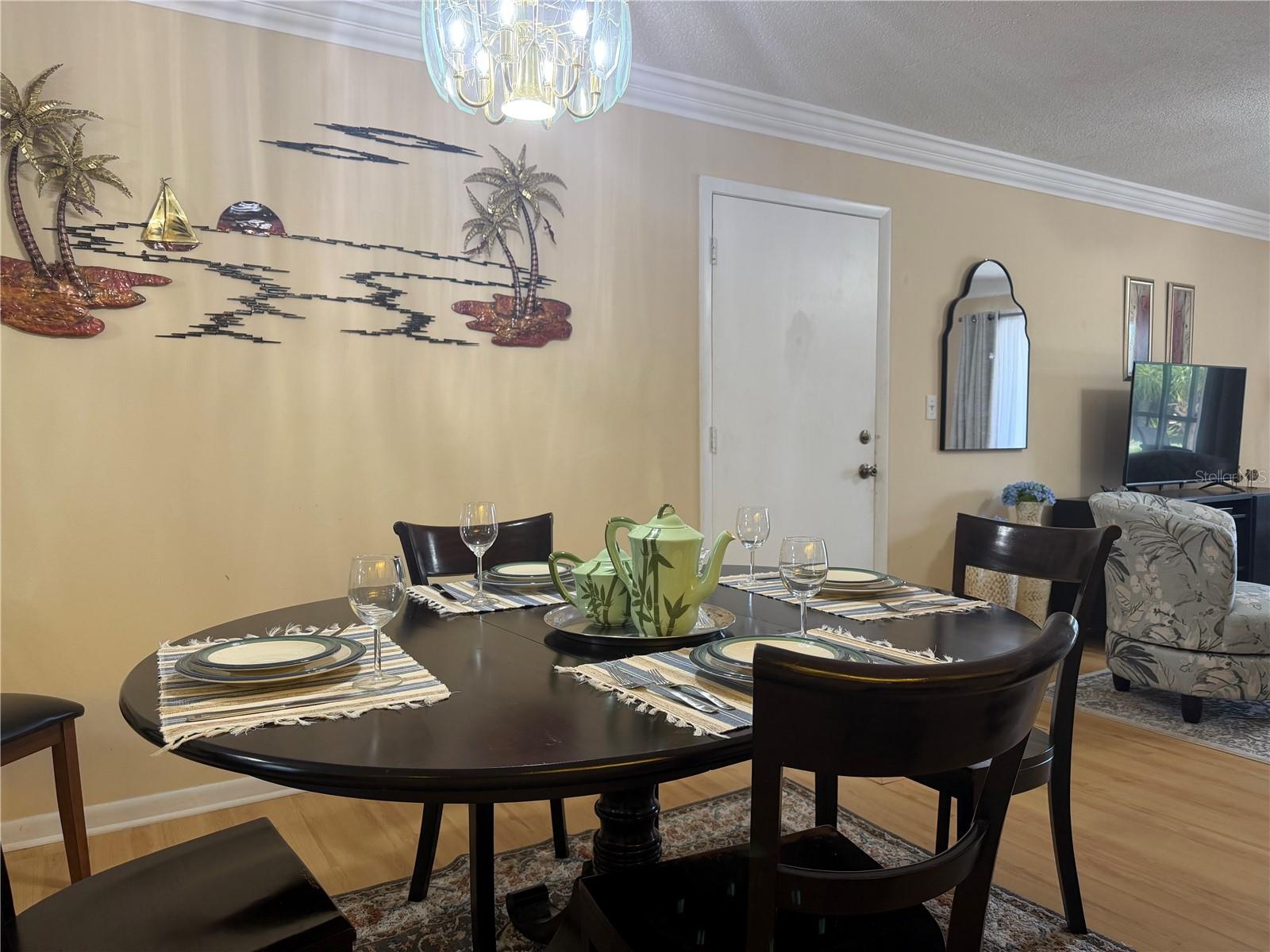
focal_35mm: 24
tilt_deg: -3.7
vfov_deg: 56.8
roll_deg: +0.1
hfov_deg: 71.6
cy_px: 476
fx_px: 881
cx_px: 635
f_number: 1.78
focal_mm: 6.76
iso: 160
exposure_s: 1/120
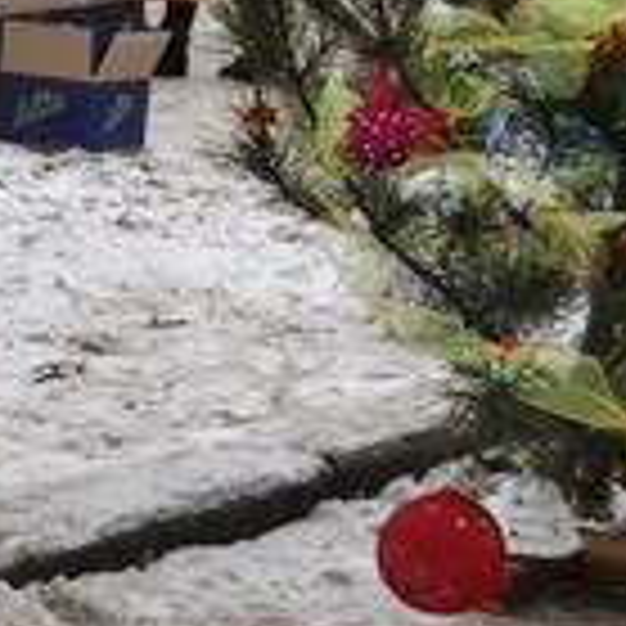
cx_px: -1036
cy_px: 77
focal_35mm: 165
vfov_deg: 10.5
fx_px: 3376
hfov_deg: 9.2
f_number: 5.6
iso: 200
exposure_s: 1/125
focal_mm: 24
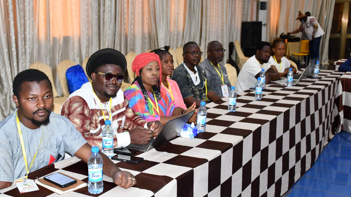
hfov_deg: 44.6
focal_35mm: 46
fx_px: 428
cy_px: 91
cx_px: 173
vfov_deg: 26.0
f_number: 3.8
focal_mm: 26
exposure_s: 1/60
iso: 900
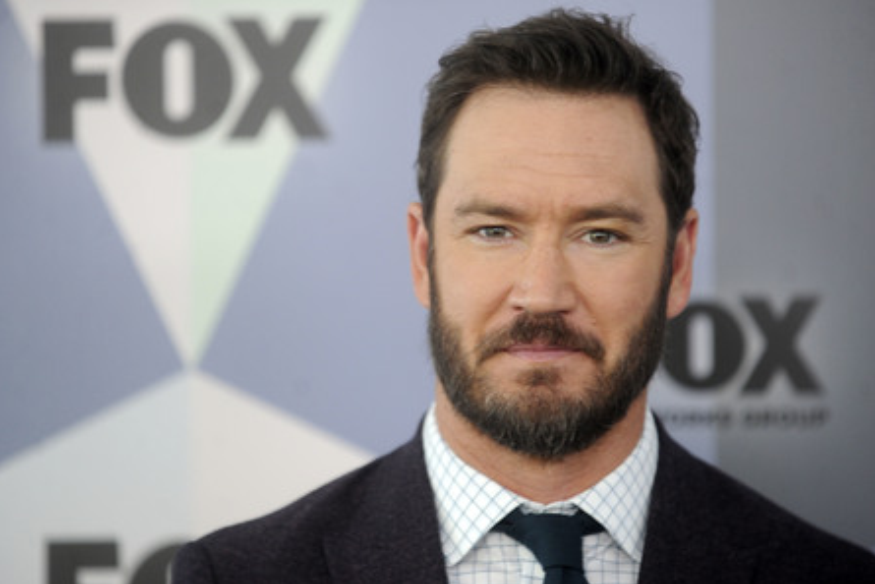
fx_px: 4546
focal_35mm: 187
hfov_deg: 11.0
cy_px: 293
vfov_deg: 7.3
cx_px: 440
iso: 1600
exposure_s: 1/250
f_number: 4
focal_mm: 185
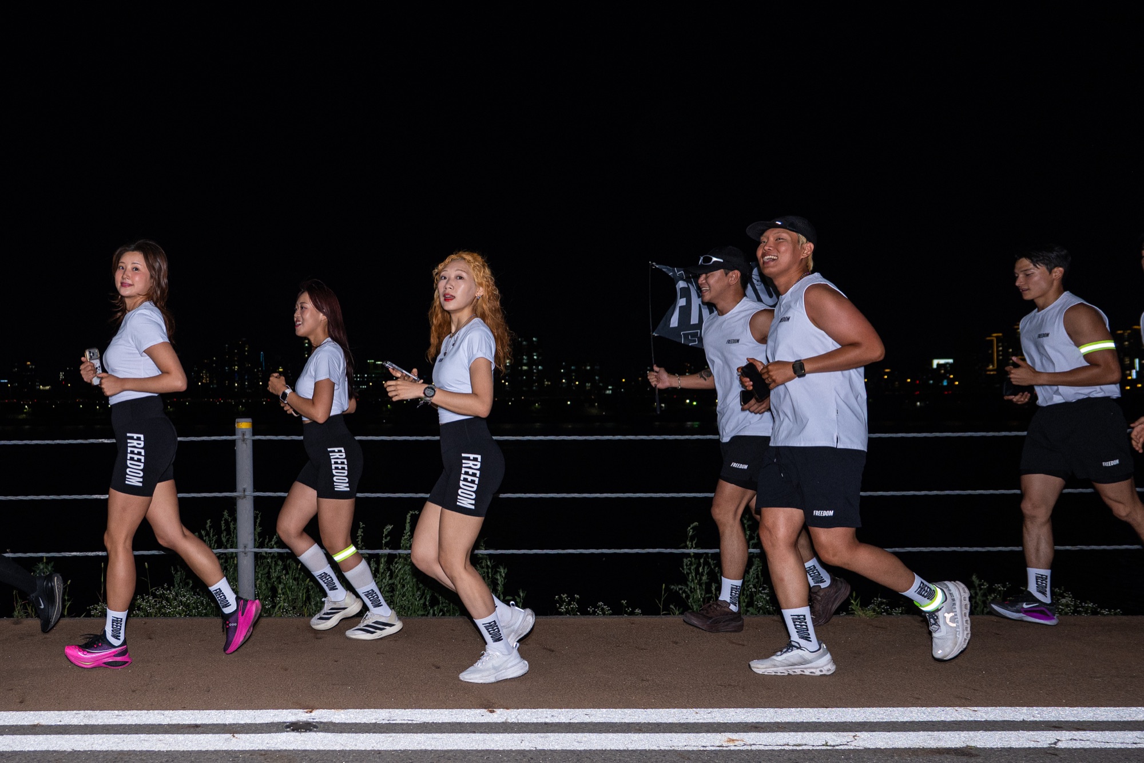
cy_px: 382
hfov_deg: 73.7
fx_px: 763
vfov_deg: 53.1
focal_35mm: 24
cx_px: 572
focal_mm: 24
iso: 500
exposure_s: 1/160
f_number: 3.5
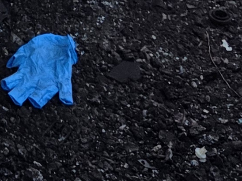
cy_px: -459
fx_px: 1174
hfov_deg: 10.7
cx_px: -257
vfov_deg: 7.3
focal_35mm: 168
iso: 80
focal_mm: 5.4
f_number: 1.8
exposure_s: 1/2371
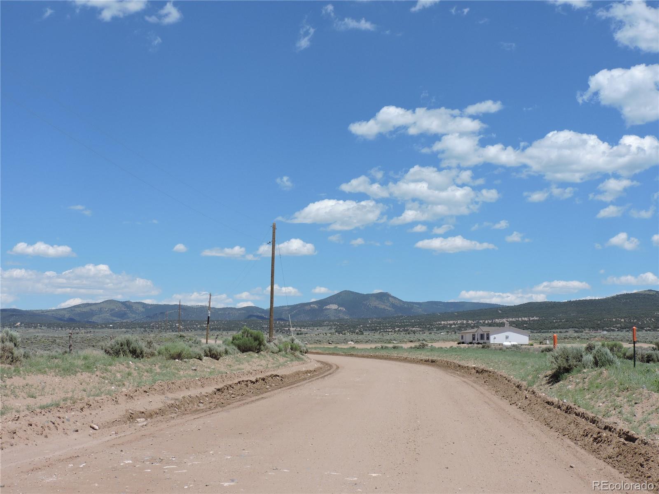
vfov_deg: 29.1
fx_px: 952
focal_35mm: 50
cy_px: 247
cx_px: 330
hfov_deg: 38.2
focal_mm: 8.9
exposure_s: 1/1250
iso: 100
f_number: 4
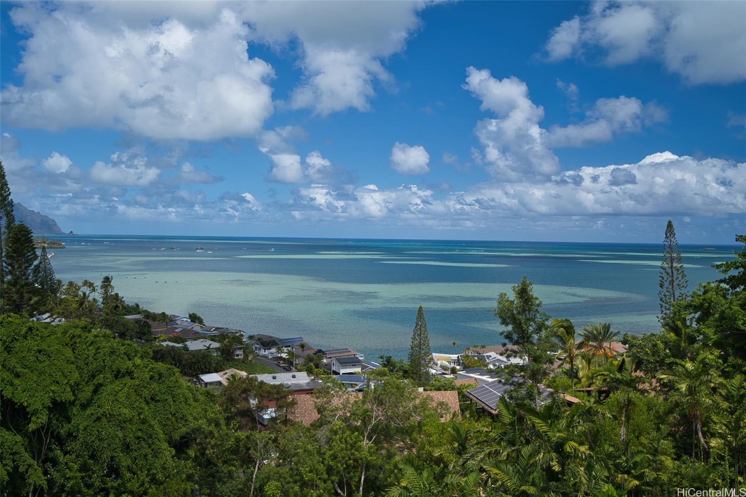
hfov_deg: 54.4
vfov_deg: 37.8
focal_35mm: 35
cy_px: 248
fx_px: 725
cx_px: 373
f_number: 8
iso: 100
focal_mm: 35
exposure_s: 1/200
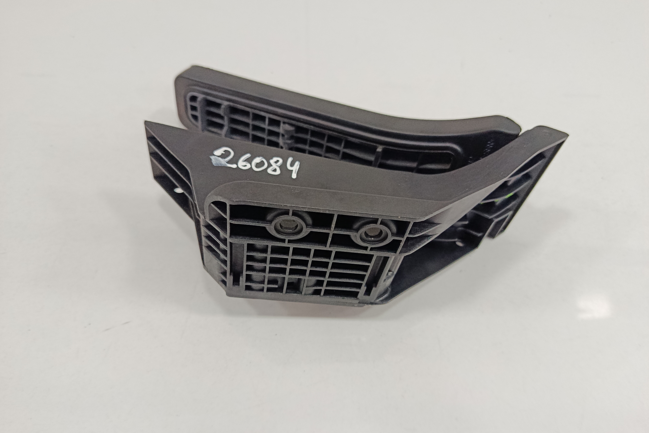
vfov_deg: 51.2
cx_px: 325
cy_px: 238
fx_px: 451
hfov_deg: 71.5
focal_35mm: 25
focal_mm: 5.24
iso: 1017
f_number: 1.7
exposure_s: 1/100
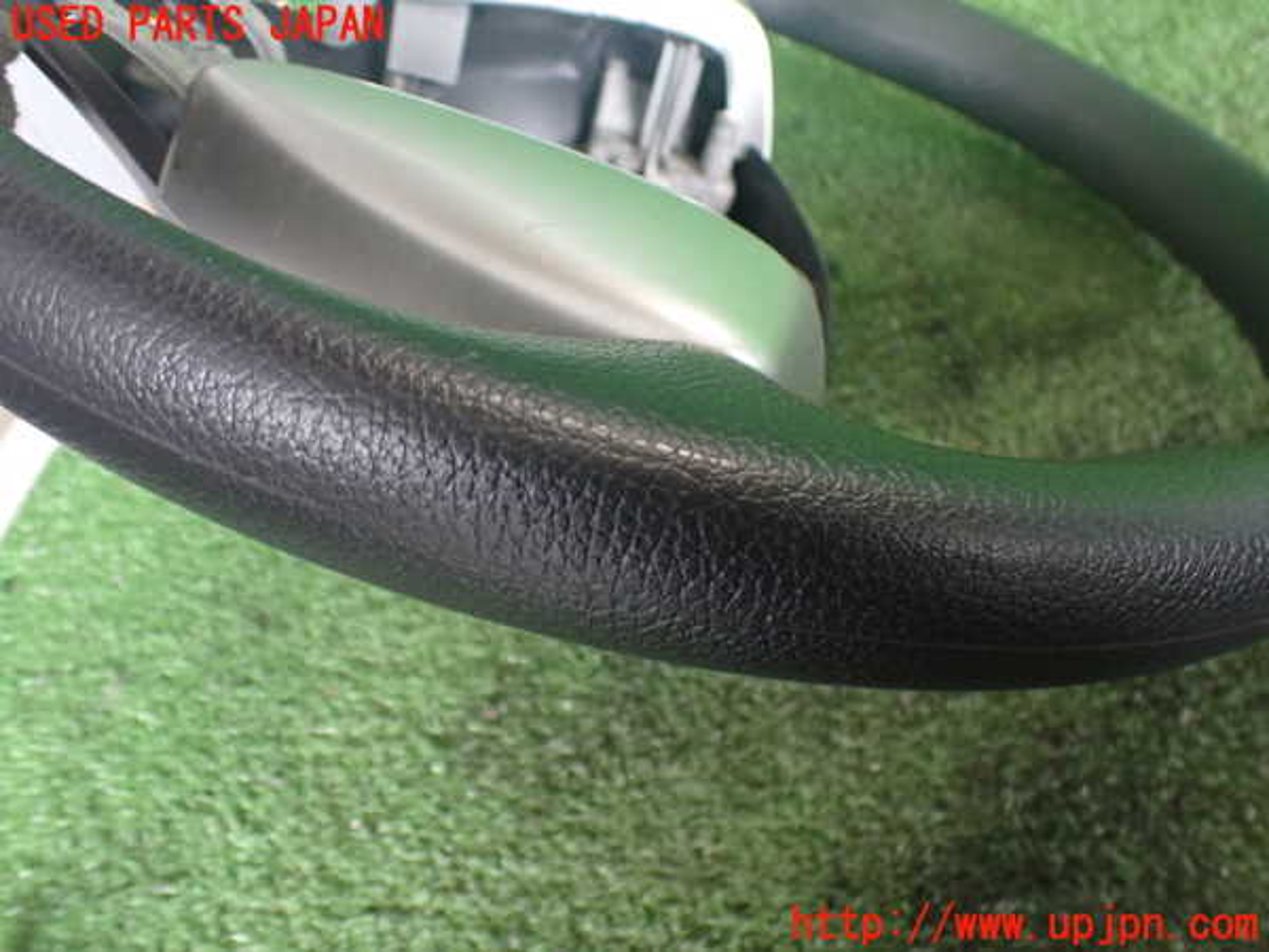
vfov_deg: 46.8
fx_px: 1100
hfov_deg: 60.0
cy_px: 476
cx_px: 634
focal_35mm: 30
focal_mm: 5.4
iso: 800
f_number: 2.3
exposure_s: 1/125
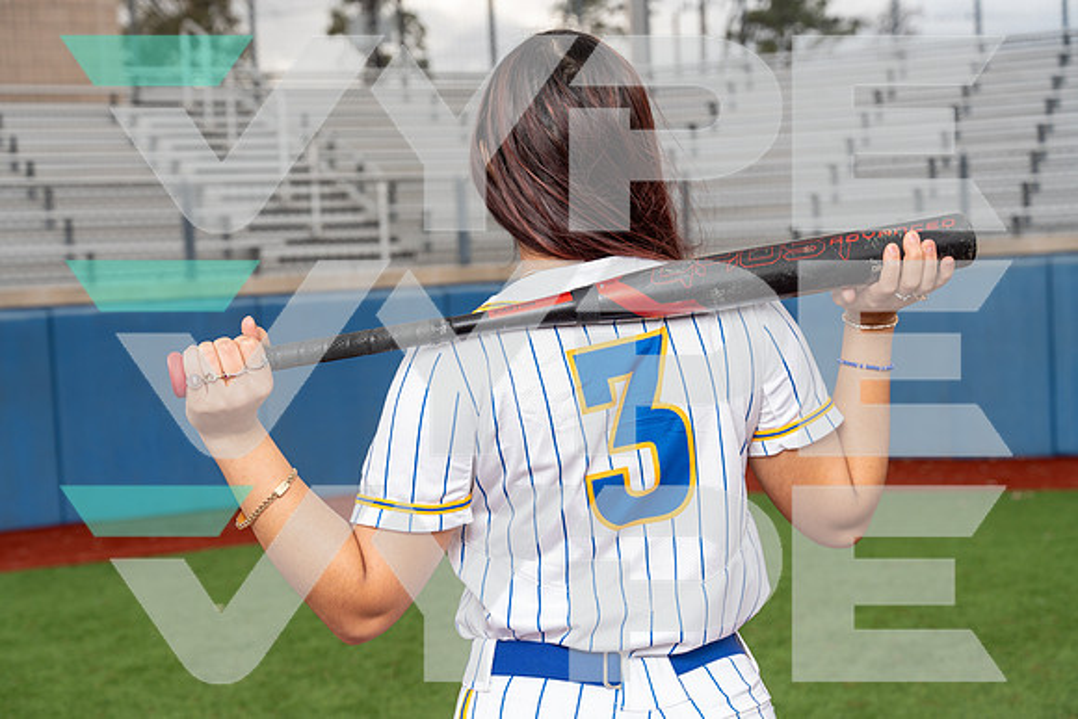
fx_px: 1767
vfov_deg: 23.0
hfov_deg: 33.9
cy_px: 360
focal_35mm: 59
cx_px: 539
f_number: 5.6
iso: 160
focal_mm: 59
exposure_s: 1/250
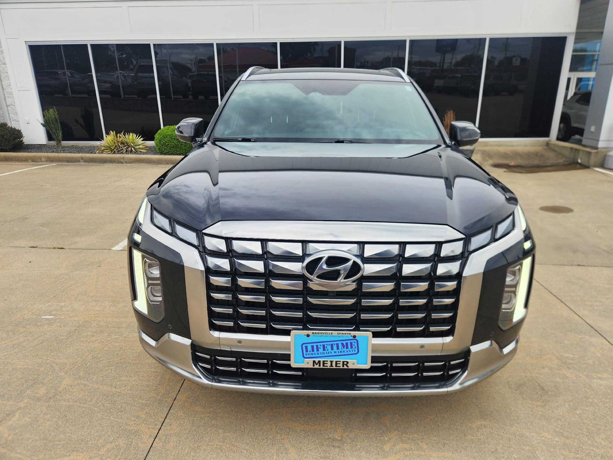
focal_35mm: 23
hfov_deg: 73.9
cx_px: 306
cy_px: 230
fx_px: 407
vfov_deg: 58.9
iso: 20
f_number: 1.8
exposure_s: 1/488
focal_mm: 5.4
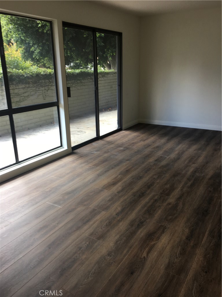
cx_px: 111
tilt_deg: -16.9
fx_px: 248
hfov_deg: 48.2
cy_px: 148
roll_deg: +0.7
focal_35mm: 29
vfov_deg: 61.7
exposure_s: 1/40
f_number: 2.2
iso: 25
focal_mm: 4.15
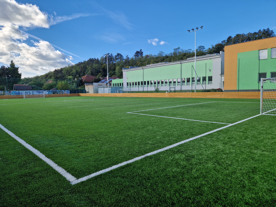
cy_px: 104
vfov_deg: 58.9
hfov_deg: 73.9
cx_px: 138
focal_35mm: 23
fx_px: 183
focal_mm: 5.4
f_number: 1.8
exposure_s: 1/974
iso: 50
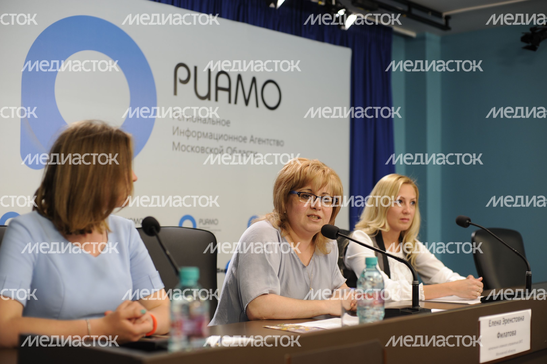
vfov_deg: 27.0
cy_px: 182
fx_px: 759
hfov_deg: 39.6
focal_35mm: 50
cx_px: 274
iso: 400
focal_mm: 50
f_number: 2.8
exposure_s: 1/125
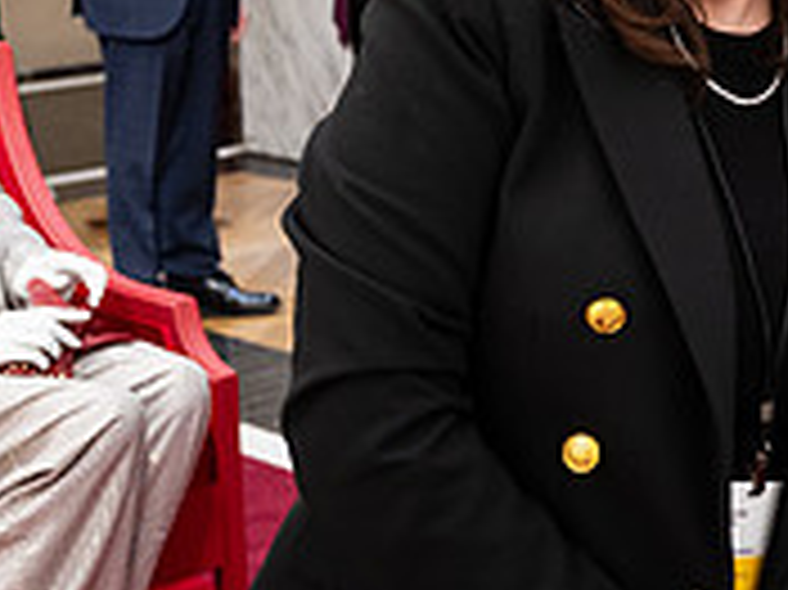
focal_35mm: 91
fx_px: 2070
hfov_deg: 18.3
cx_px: 1292
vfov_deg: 15.9
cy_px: -14
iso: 2000
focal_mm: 28.5
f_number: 3.2
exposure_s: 1/160
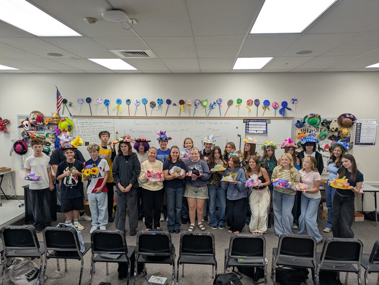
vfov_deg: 54.9
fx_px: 274
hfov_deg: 69.4
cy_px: 142
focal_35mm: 25
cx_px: 190
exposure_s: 1/30
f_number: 1.89
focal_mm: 5.43
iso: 40
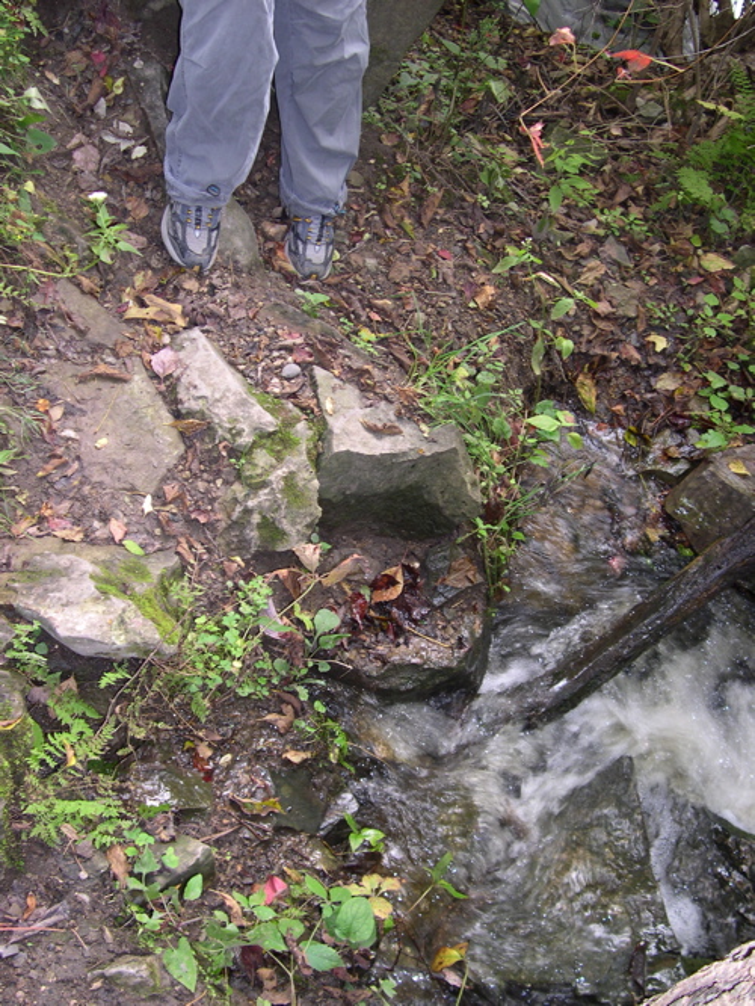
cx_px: 378
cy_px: 503
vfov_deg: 49.0
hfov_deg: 37.7
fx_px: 1104
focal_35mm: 38
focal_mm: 8
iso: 100
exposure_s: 1/30
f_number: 2.8
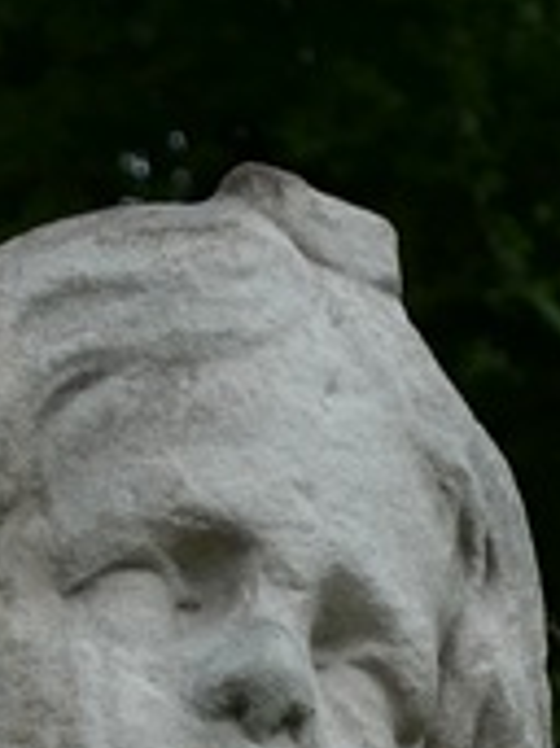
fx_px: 5313
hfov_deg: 6.0
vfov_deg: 7.6
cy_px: 1667
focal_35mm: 246
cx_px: 11
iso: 125
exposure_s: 1/320
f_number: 3.2
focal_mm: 14.76
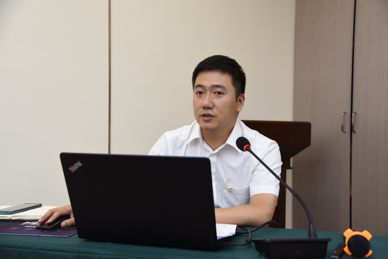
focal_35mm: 40
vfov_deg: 33.4
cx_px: 194
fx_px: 431
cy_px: 130
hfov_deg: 48.5
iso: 1000
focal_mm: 40
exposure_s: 1/200
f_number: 4
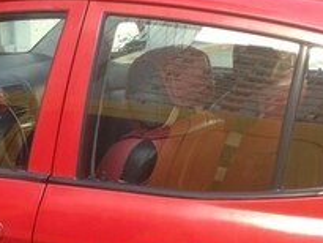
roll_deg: +0.6
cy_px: 269
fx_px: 990
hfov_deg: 18.5
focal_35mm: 106
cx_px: 167
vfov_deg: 13.7
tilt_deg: -21.7
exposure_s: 1/123
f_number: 2.4
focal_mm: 4.12
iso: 50
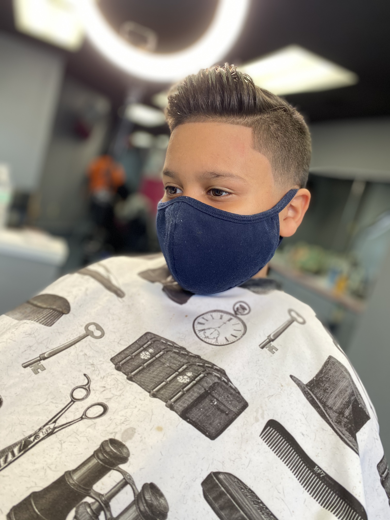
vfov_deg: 67.3
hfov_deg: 53.1
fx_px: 391
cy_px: 260
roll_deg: -17.1
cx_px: 195
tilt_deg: -8.7
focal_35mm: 26
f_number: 1.8
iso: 100
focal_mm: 4.25
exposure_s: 1/120
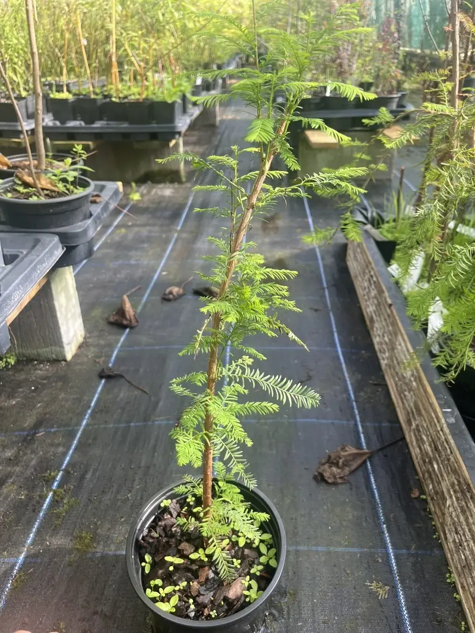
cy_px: 316
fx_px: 476
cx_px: 238
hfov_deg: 53.1
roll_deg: -0.9
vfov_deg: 67.3
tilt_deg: -29.4
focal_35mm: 26
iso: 40
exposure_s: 1/211
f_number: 1.6
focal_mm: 5.1
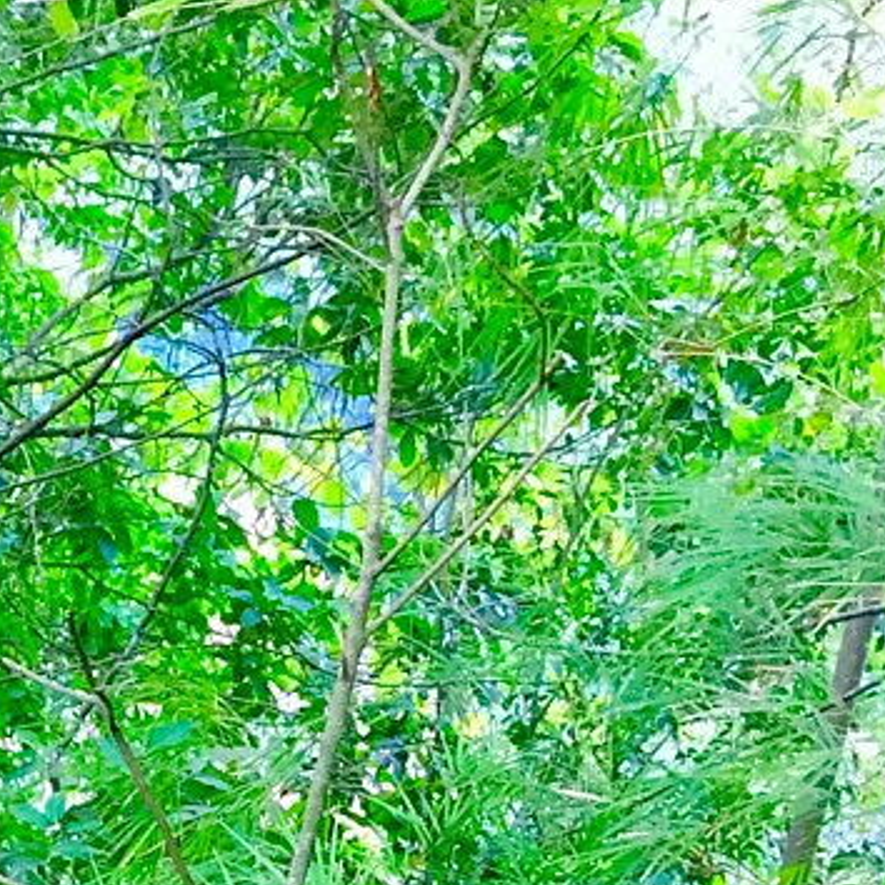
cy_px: 1332
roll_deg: +0.8
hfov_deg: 13.3
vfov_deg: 14.1
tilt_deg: -29.3
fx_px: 3355
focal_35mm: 116
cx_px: -765
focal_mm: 4.15
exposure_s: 1/30
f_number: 2.2
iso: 40
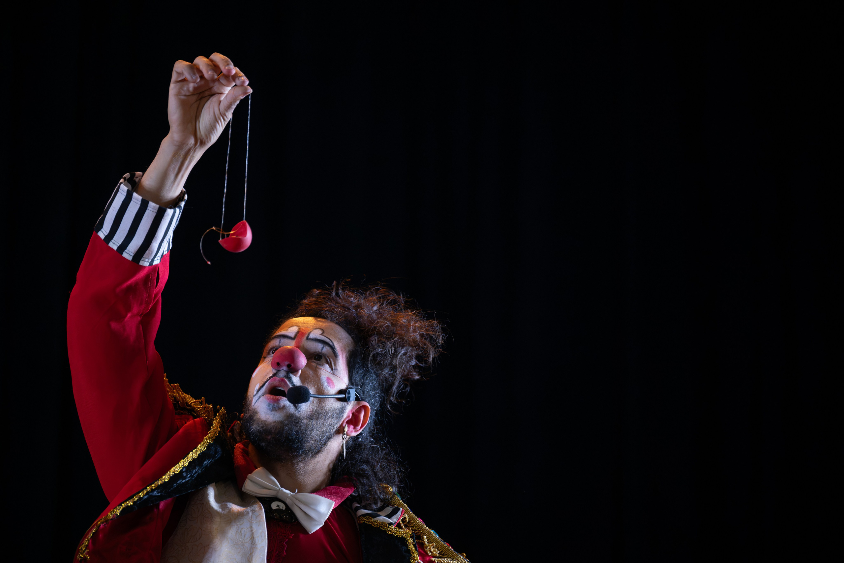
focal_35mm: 180
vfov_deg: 7.6
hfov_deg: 11.4
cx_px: 422
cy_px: 282
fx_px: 4220
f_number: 2.8
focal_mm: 180
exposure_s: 1/1000
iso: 6400
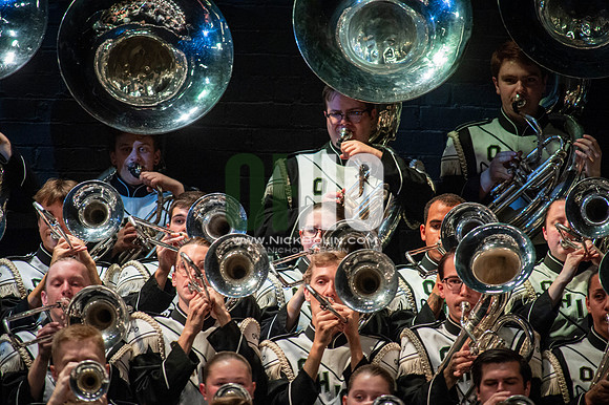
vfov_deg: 2.3
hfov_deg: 3.4
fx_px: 10144
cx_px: 304
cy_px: 202
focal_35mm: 600
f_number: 5.6
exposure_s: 1/400
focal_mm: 600
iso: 5000
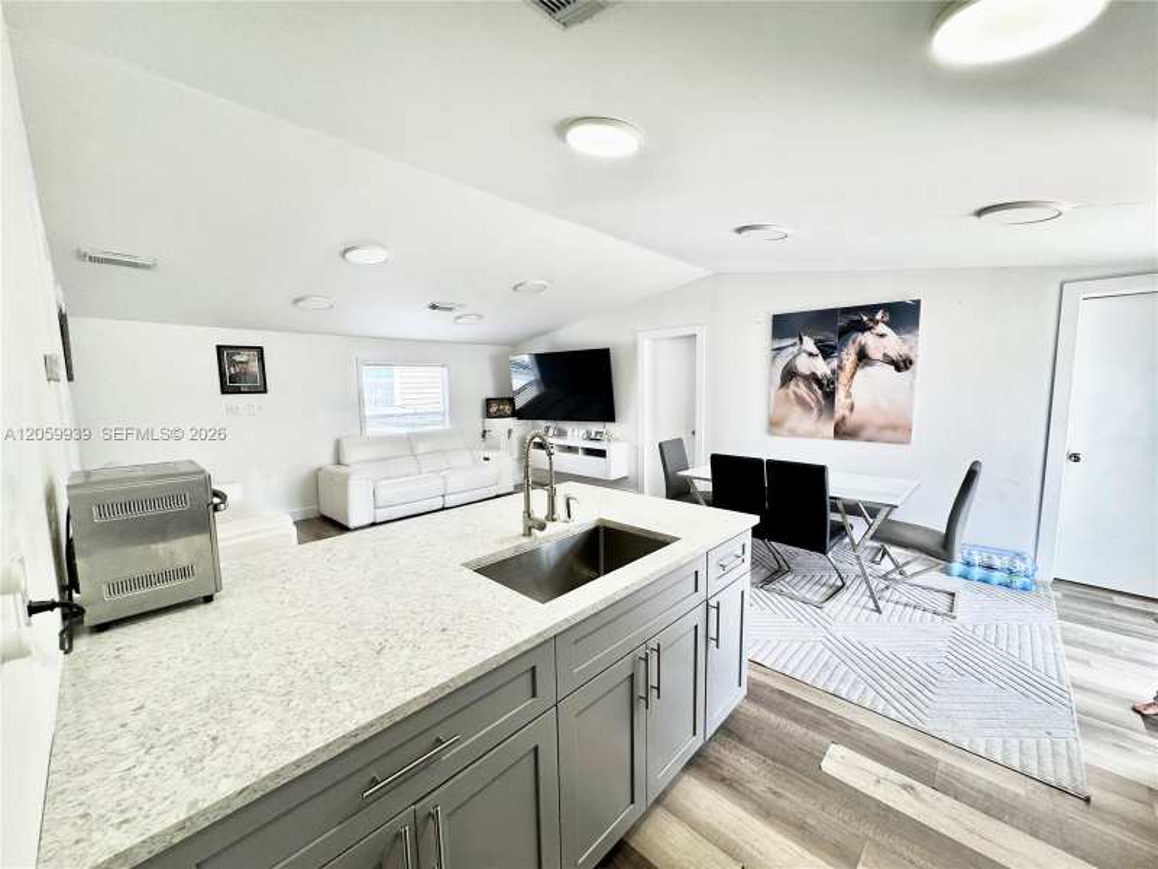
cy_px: 434
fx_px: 468
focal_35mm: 14
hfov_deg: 102.1
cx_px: 579
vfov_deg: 85.7
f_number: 2.2
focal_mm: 2.22
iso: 100
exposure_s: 1/120
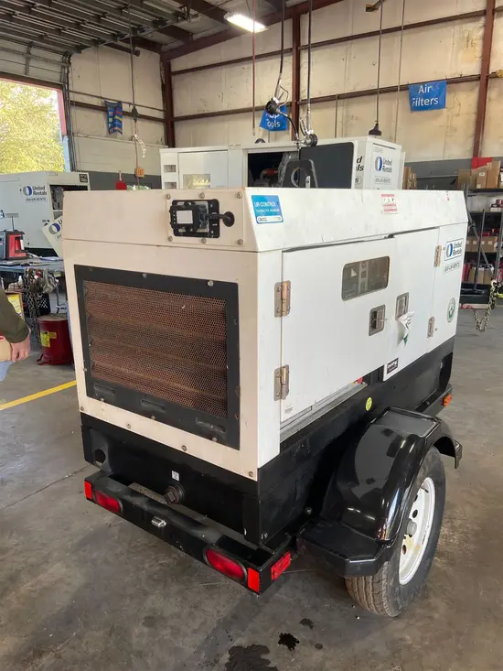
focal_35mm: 26
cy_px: 336
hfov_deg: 53.1
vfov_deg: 67.3
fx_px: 504
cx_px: 252
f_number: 1.8
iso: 80
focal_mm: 4.25
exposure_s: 1/120
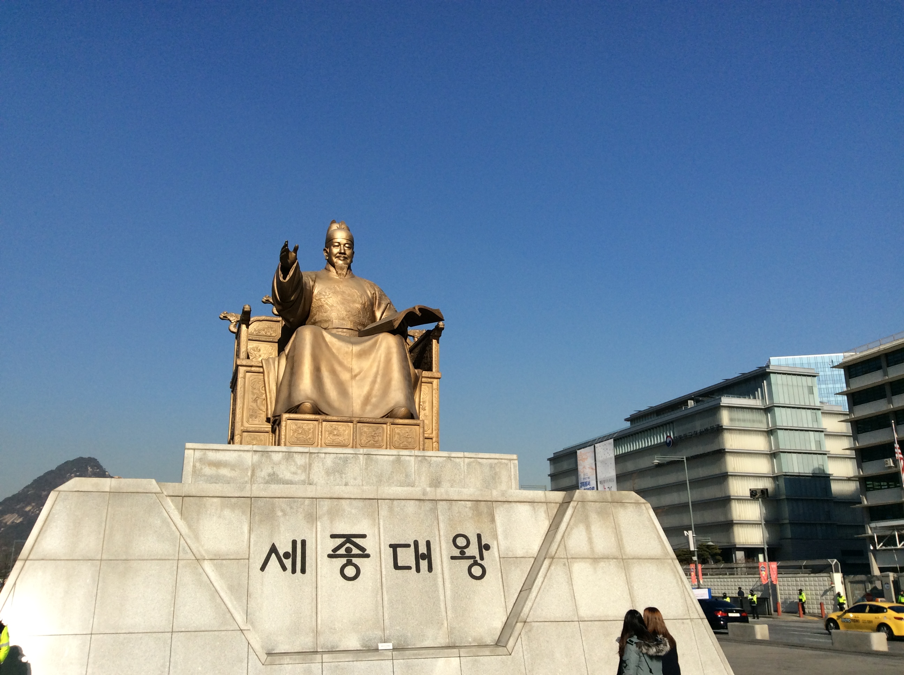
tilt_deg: +16.9
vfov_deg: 44.1
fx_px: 834
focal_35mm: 32
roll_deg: +1.6
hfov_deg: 56.9
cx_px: 452
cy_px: 338
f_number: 2.4
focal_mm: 3.3
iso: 32
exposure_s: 1/2387
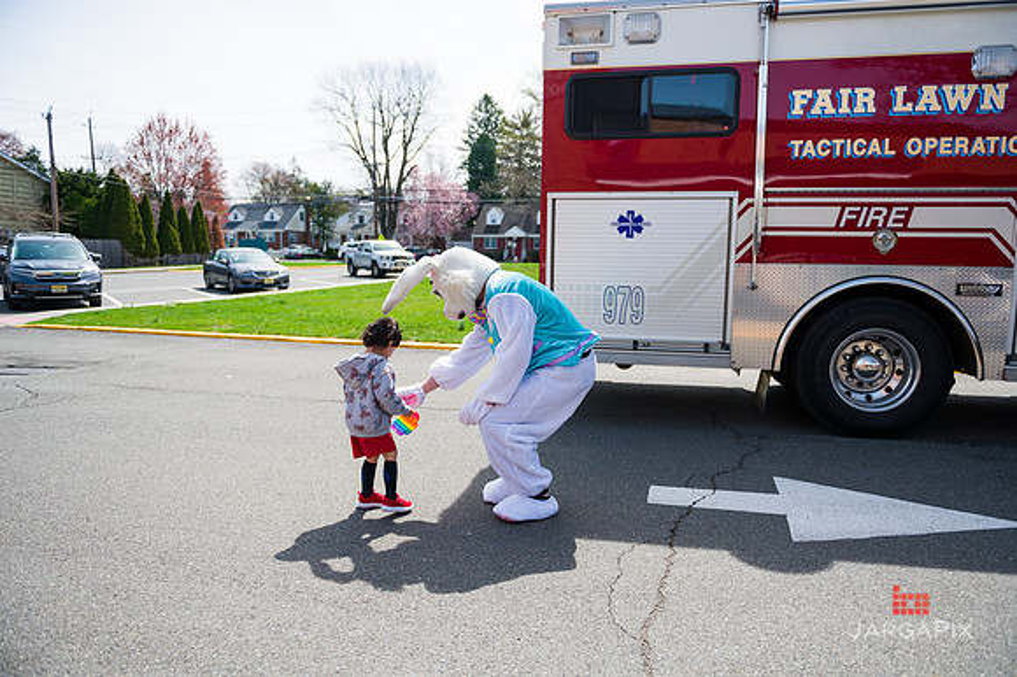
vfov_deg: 53.1
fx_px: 678
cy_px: 338
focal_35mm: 24
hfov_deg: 73.8
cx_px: 508
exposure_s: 1/2500
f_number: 4
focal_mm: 24
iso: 200
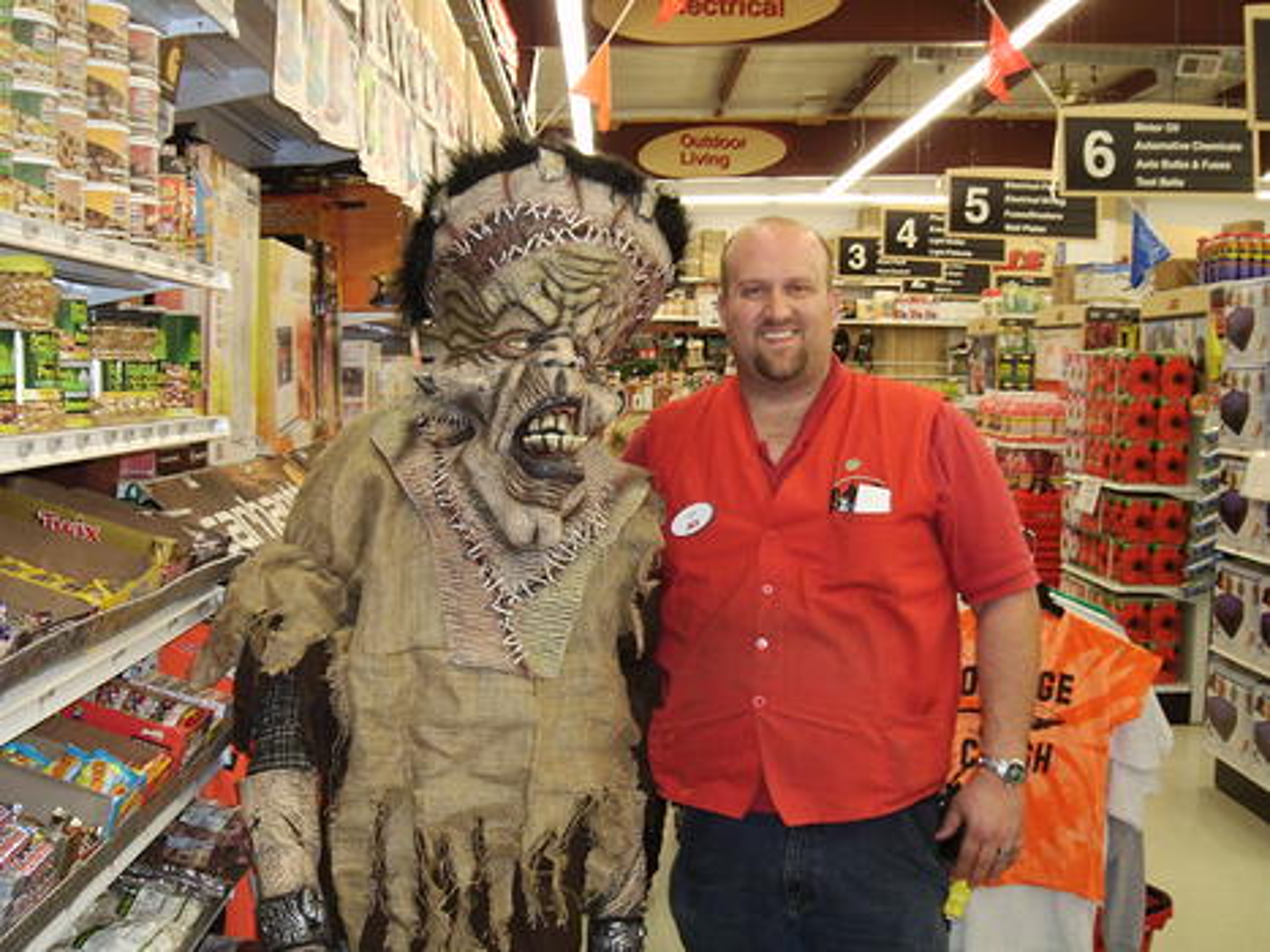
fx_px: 1320
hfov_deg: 51.4
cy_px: 476
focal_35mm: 36
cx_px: 635
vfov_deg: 39.6
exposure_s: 1/30
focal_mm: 6.3
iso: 125
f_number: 3.9
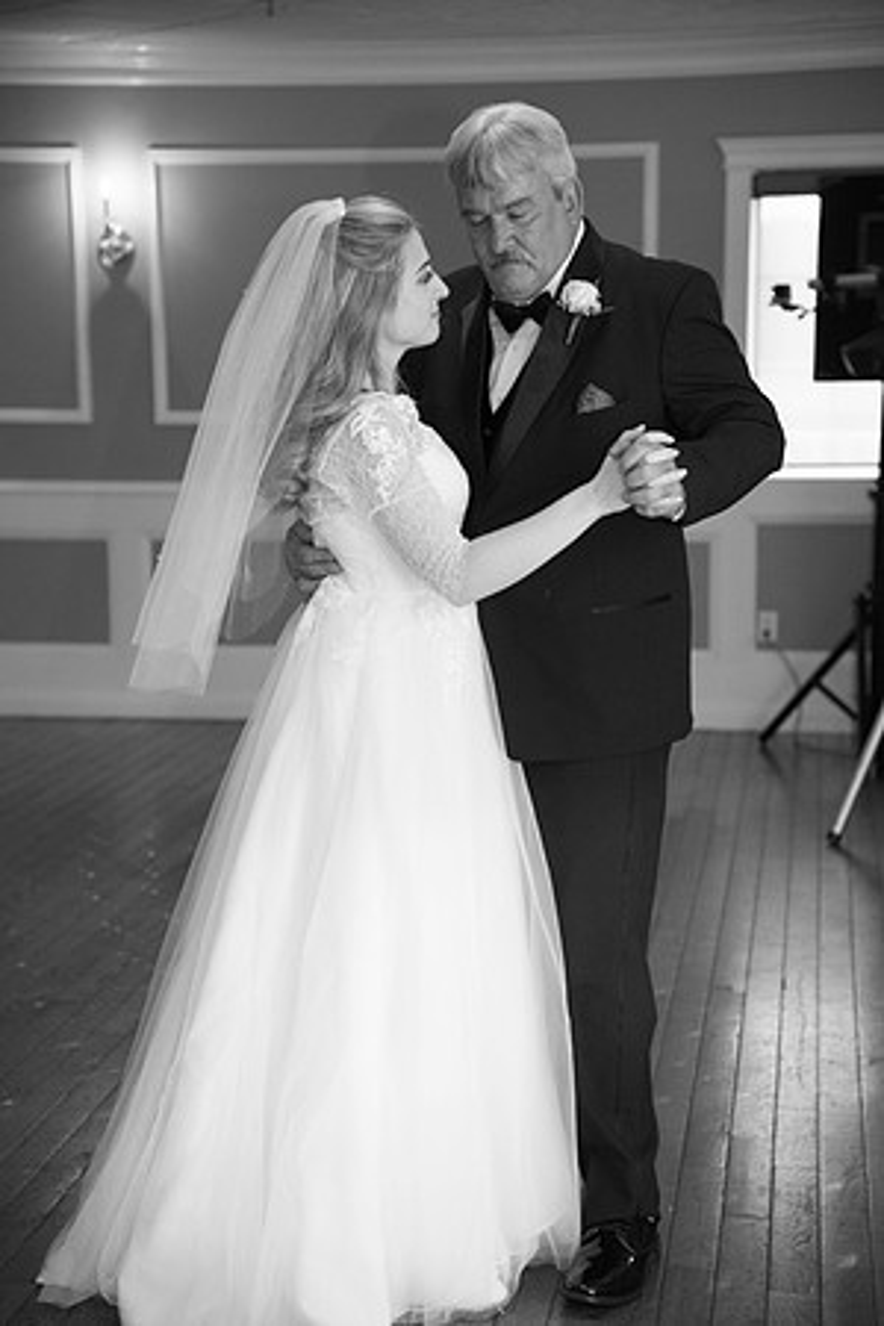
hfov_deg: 19.5
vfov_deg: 28.8
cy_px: 663
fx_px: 2578
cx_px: 442
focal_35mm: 70
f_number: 4
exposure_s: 1/125
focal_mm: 70
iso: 2000
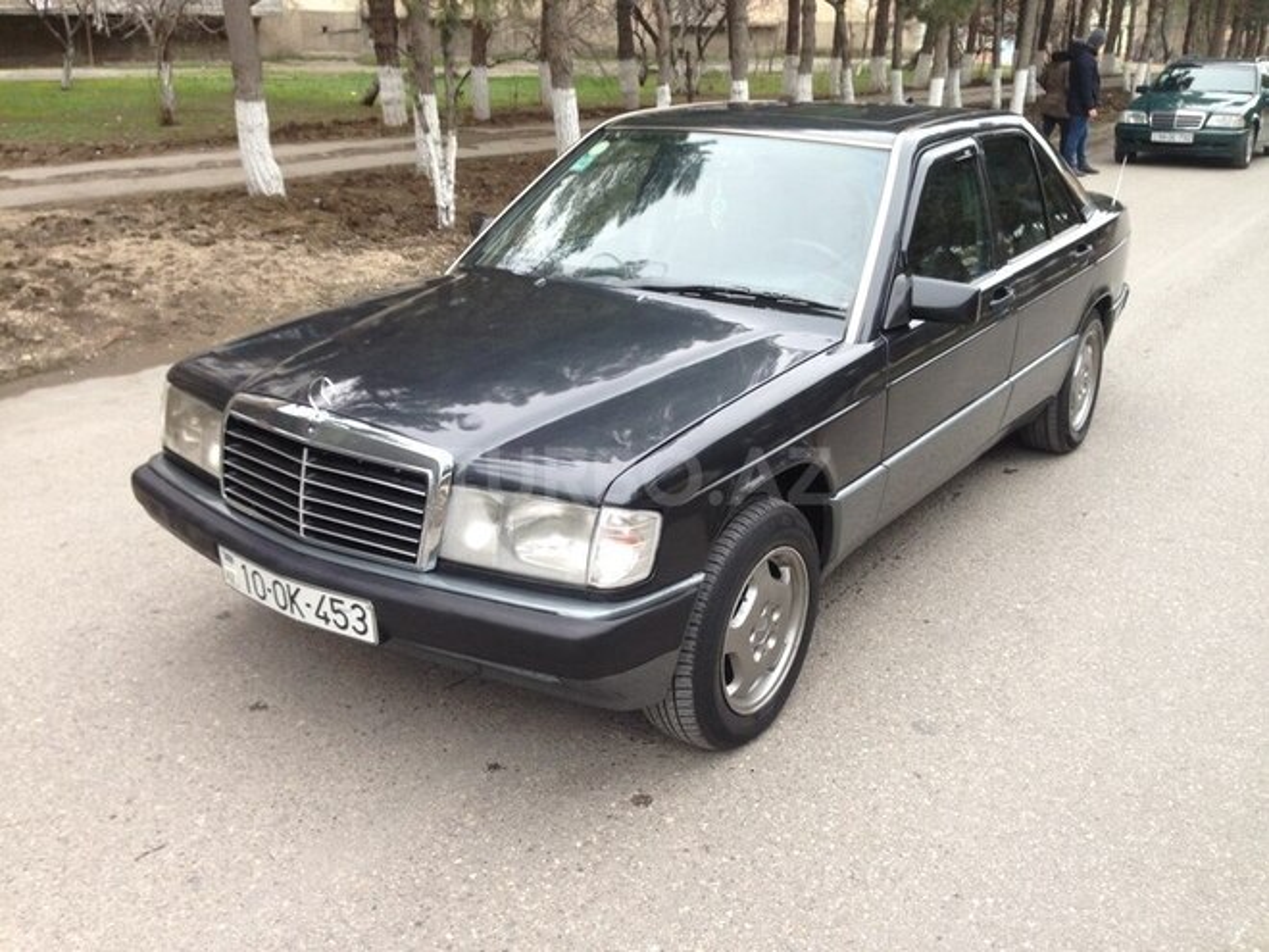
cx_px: 634
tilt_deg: -20.1
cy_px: 476
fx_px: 1210
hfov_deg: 55.4
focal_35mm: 33
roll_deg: -1.6
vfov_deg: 42.9
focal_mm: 4.12
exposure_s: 1/60
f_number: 2.4
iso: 64
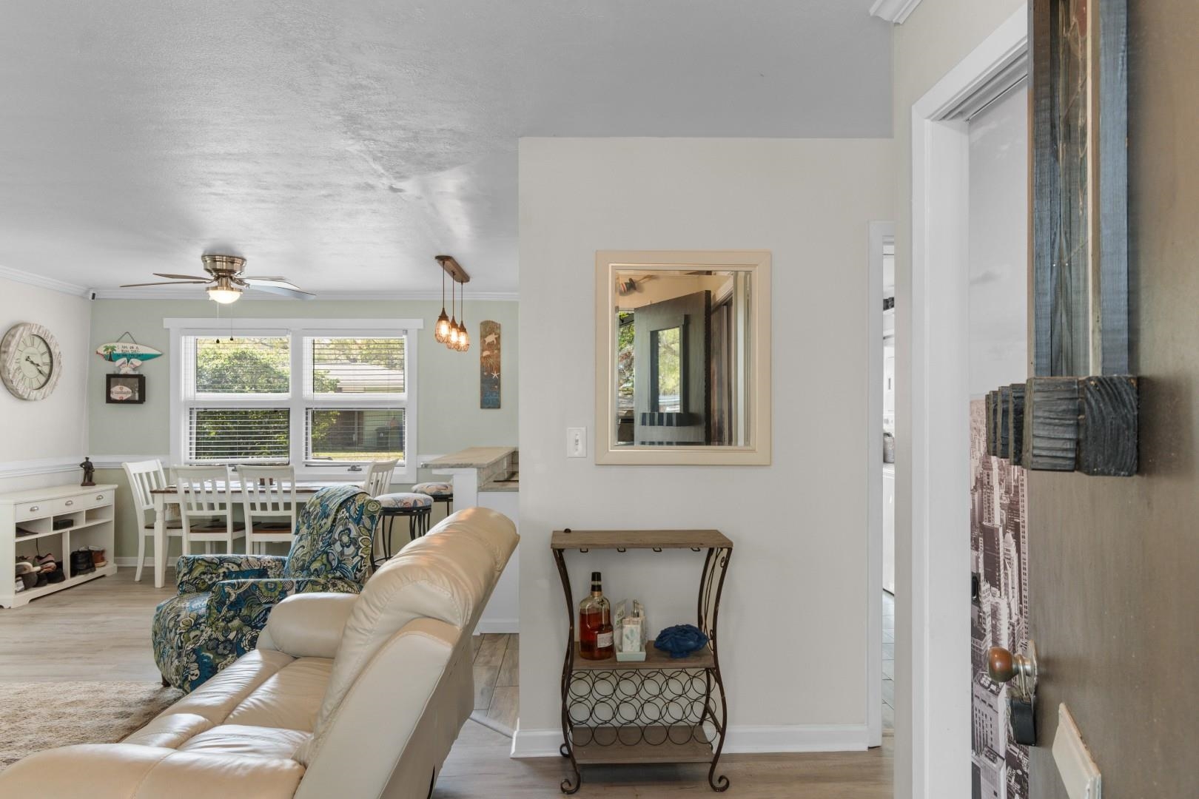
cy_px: 400
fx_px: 733
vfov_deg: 57.2
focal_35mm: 22
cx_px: 600
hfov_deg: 78.6
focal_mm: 15
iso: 100
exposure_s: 1/2
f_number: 5
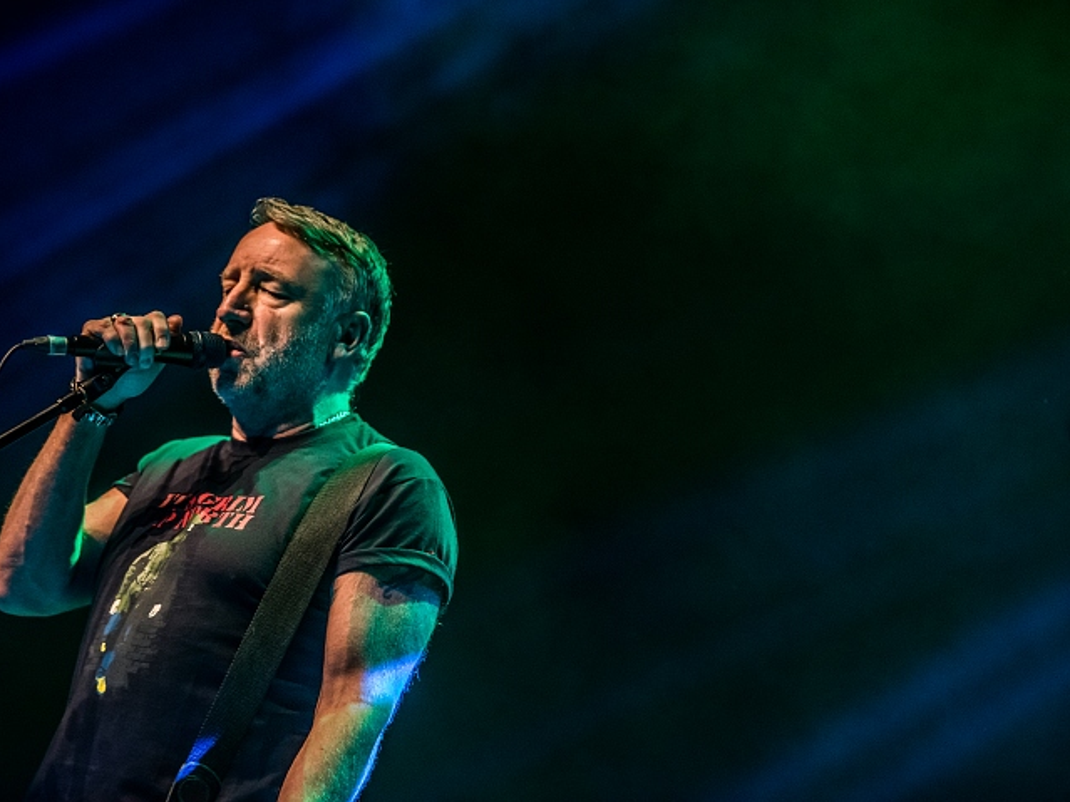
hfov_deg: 11.0
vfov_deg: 8.3
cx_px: 477
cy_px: 401
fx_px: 5532
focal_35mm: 179
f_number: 2.8
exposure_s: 1/80
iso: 3200
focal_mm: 165
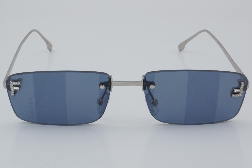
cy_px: 84
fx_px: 577
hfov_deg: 24.6
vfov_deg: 16.6
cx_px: 126
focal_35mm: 82
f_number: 32
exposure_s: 1/4
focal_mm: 55
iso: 100
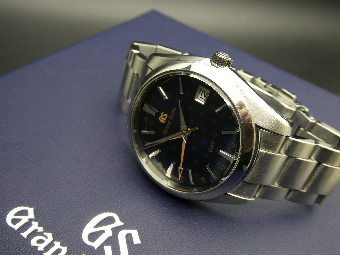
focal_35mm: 35
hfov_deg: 52.6
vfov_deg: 40.7
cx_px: 170
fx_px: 344
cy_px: 128
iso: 160
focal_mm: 6.3
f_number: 3.7
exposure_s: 1/80
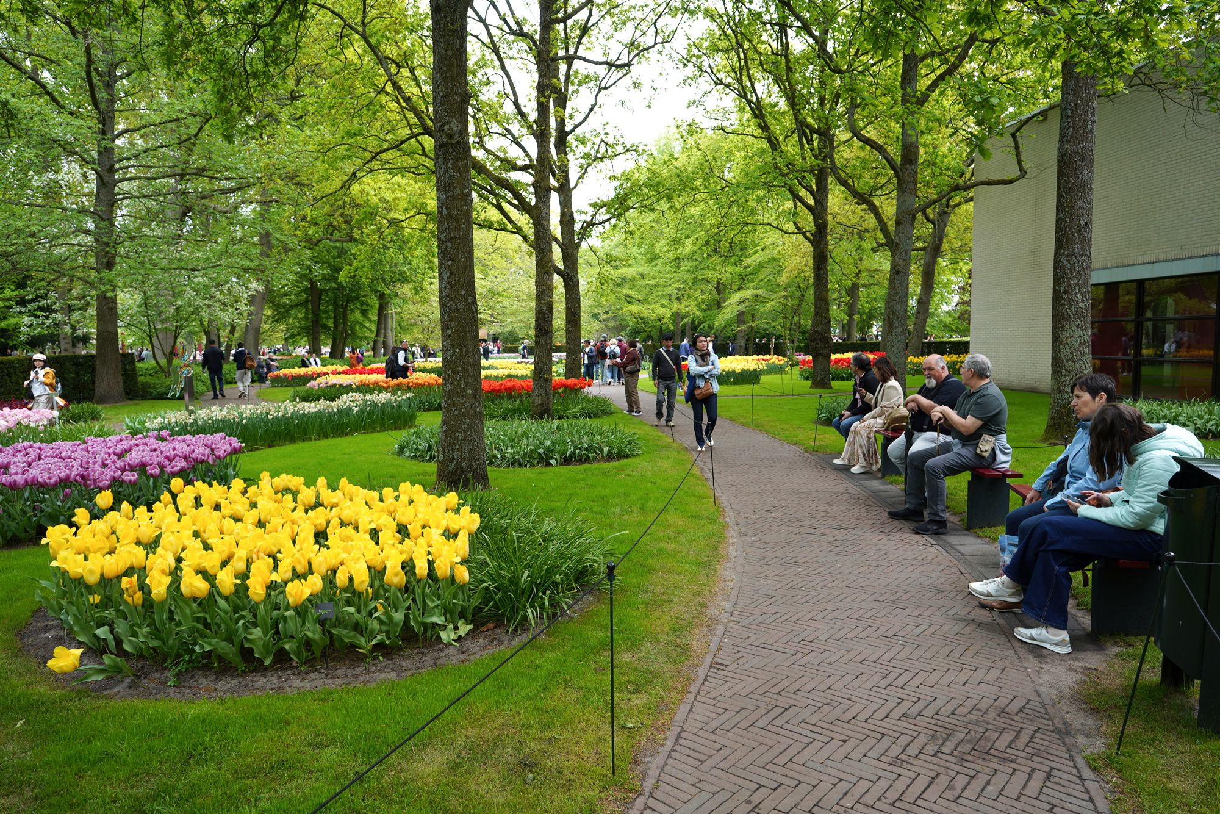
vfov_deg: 53.1
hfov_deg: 73.7
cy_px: 407
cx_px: 610
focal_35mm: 24
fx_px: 813
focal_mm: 24
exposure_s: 1/100
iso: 100
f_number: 5
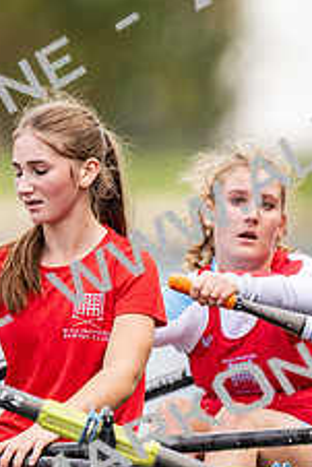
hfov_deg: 0.9
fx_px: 20014
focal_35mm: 1542
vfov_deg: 1.3
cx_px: 302
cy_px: 313
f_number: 4
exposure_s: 1/2500
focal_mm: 600
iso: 640
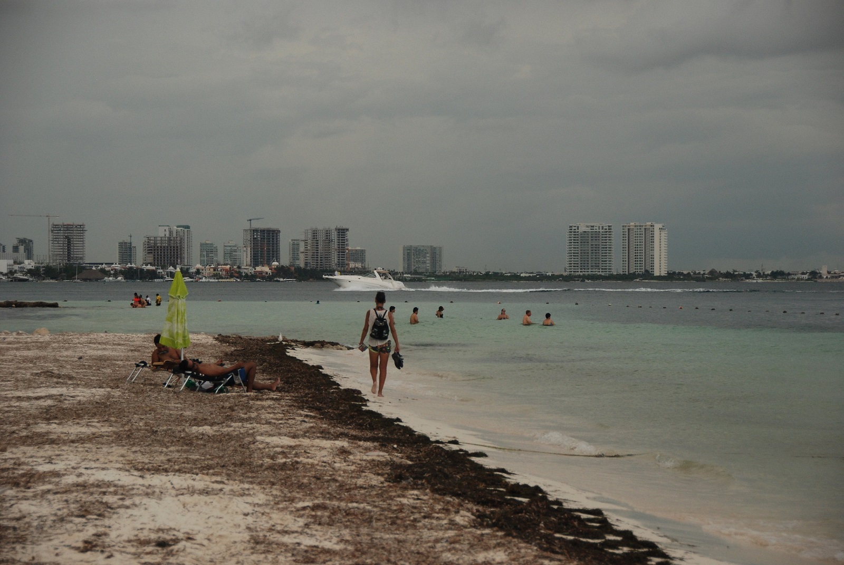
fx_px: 2817
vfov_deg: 11.5
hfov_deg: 17.0
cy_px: 282
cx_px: 422
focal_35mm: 120
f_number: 5.3
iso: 400
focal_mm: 80
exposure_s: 1/500
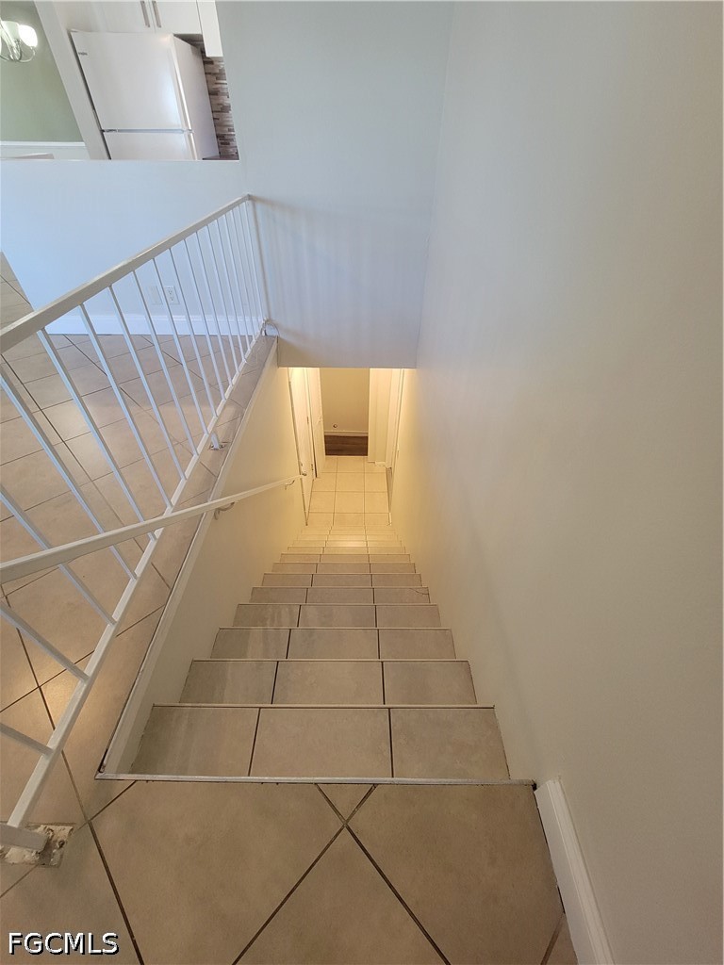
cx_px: 362
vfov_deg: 106.2
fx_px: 363
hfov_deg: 89.9
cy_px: 482
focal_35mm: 13
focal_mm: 2.2
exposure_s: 1/40
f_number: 2.2
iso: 320
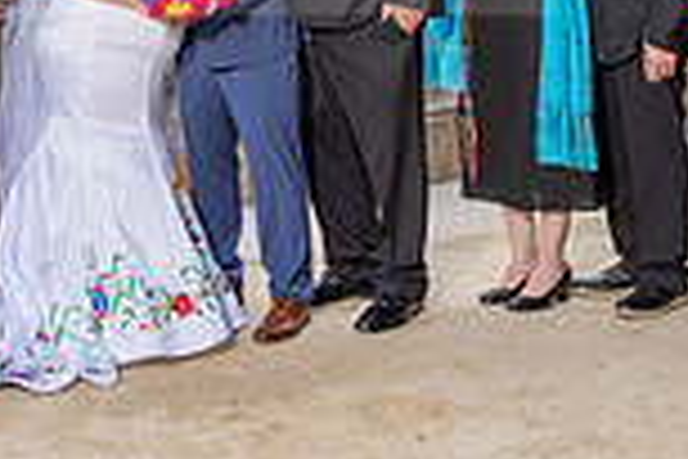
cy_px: -92
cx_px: 175
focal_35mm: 91
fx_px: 1739
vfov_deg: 14.5
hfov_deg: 22.2
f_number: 4.5
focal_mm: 24
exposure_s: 1/200
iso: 100
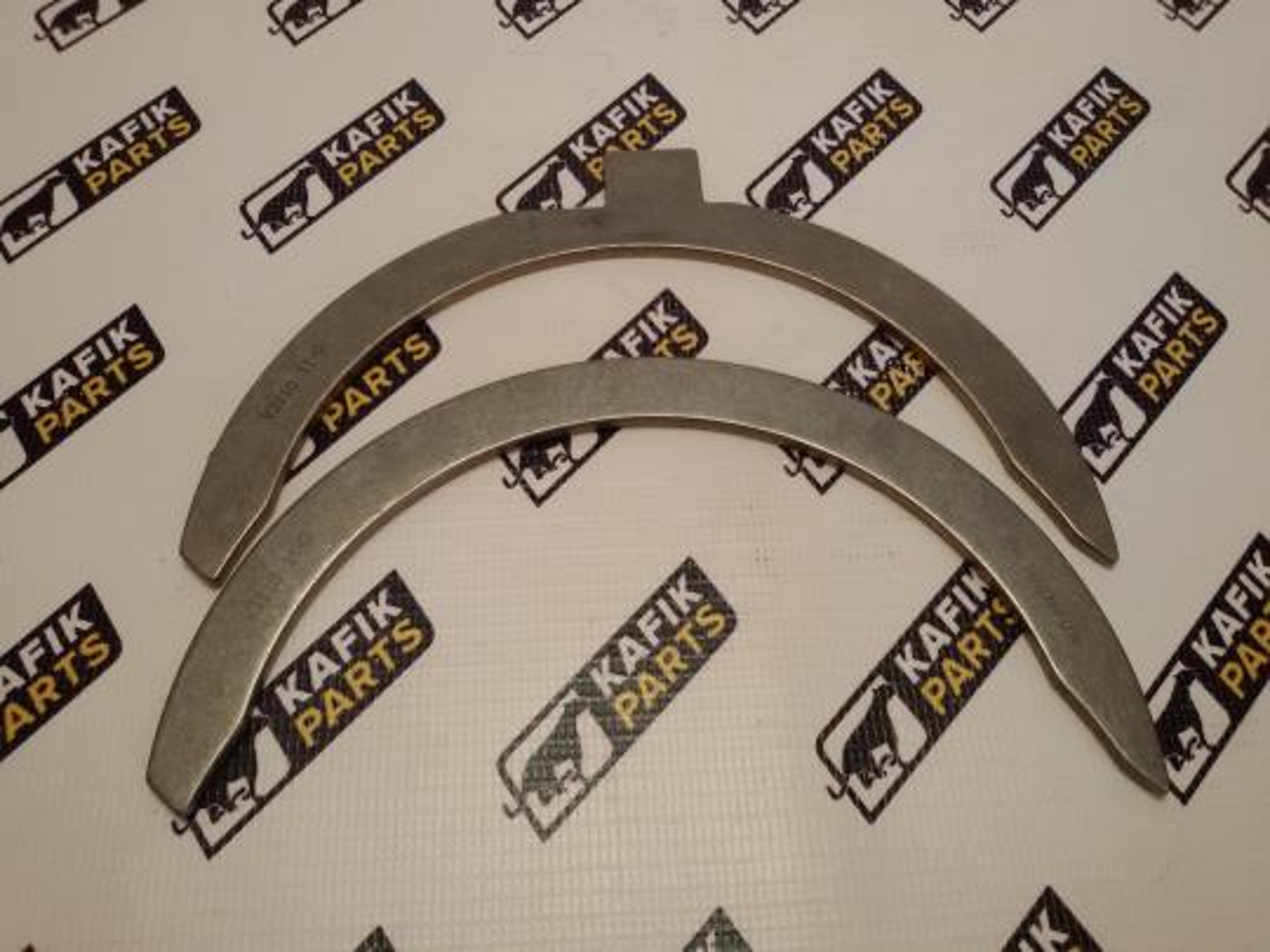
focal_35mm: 31
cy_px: 476
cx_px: 635
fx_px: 1137
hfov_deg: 58.4
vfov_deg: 45.4
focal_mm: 2.93
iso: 64
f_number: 2.4
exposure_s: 1/100
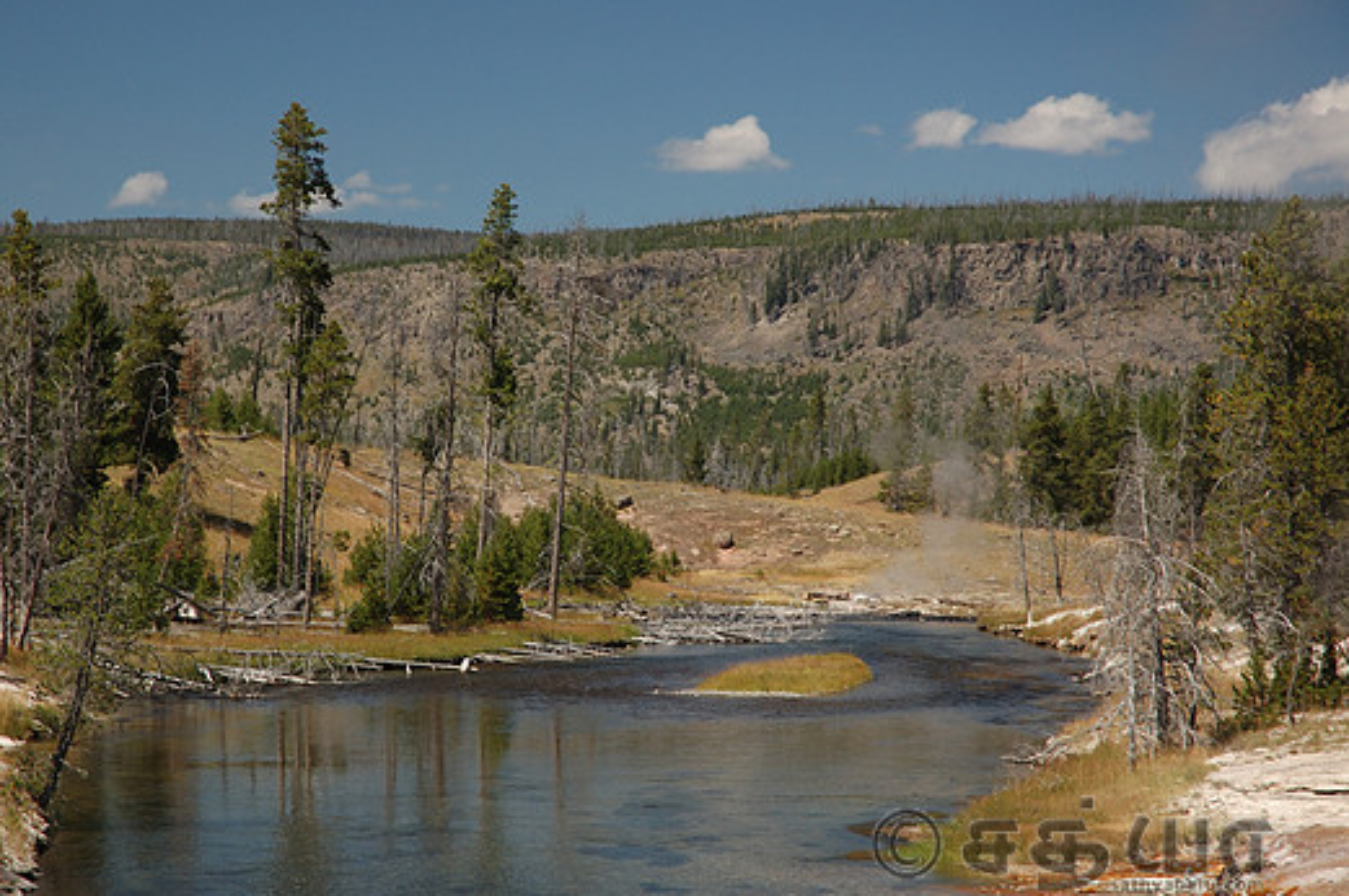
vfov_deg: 11.7
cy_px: 487
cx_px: 603
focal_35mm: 117
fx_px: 4379
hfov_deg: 17.5
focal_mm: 70
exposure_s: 1/200
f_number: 7.1
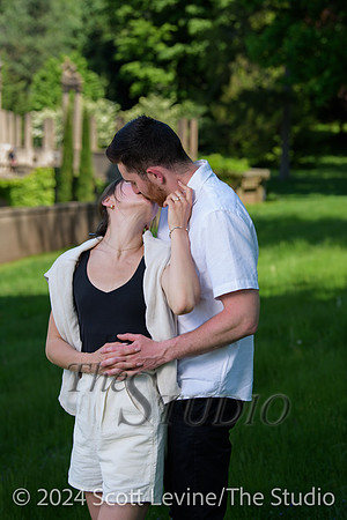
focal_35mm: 85
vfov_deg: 23.9
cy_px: 260
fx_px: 1229
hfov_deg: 16.1
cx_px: 174
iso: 125
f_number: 4
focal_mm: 85
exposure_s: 1/250
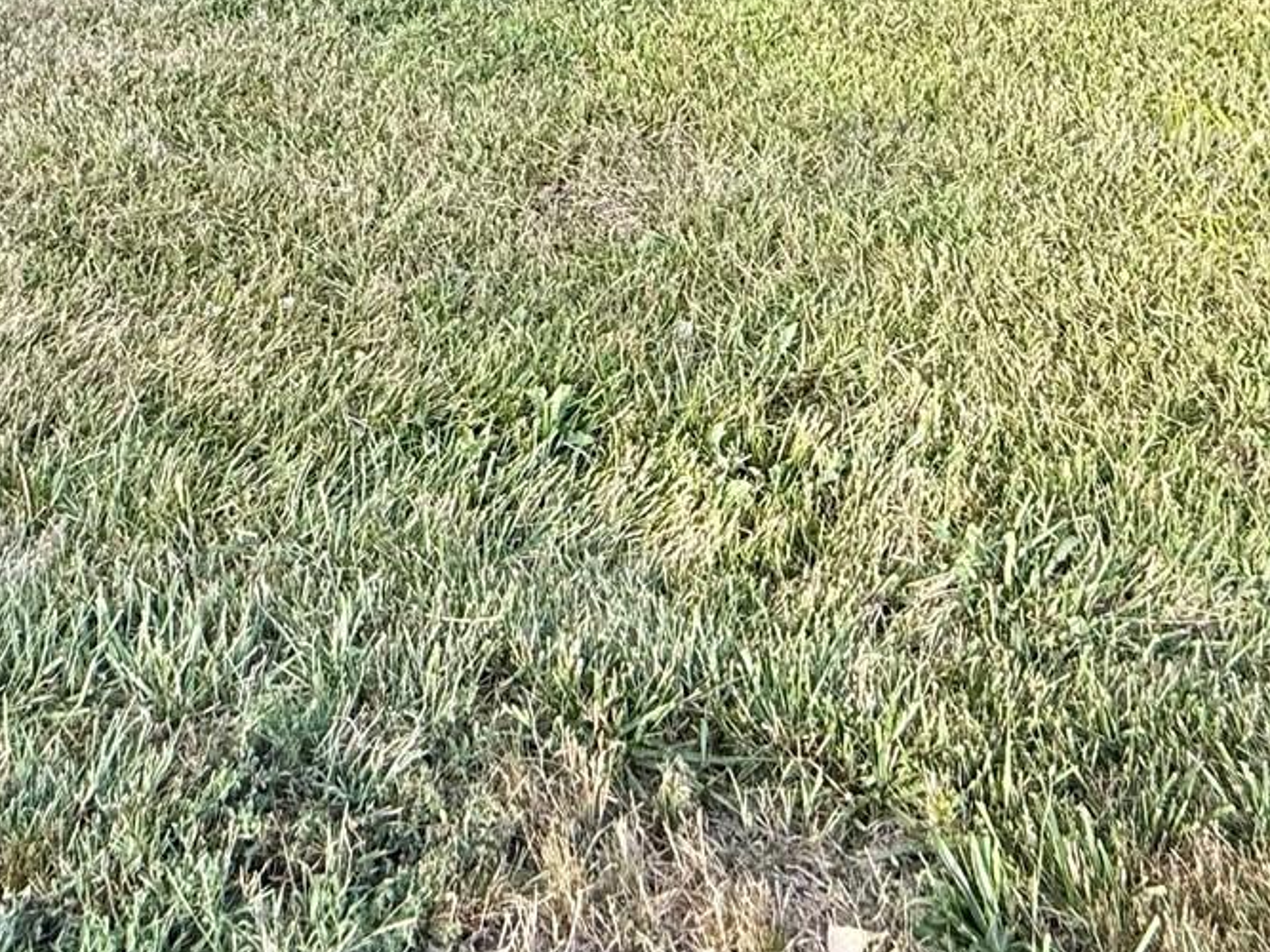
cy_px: -468
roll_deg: +1.4
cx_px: 541
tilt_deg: -0.9
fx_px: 1577
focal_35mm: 43
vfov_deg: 25.5
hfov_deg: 43.7
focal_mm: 2.22
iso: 64
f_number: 2.2
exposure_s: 1/346
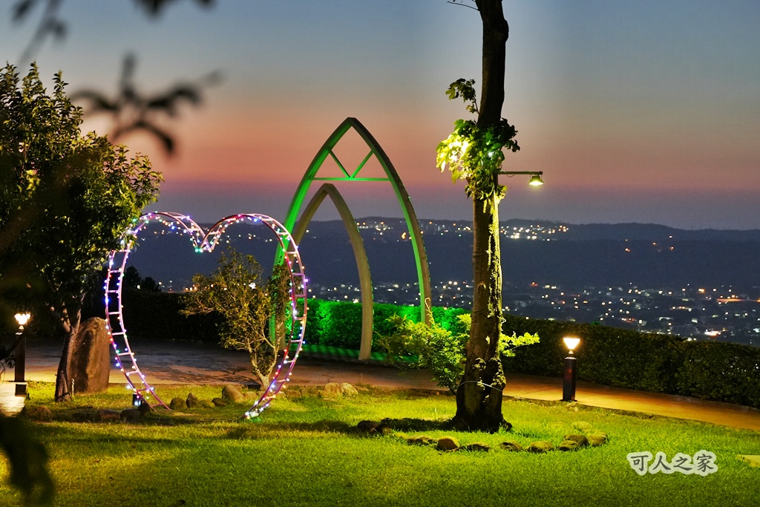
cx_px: 380
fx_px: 1626
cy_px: 254
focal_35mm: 77
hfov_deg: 26.3
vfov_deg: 17.7
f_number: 2.8
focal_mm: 51.5
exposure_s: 1/15
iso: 2000
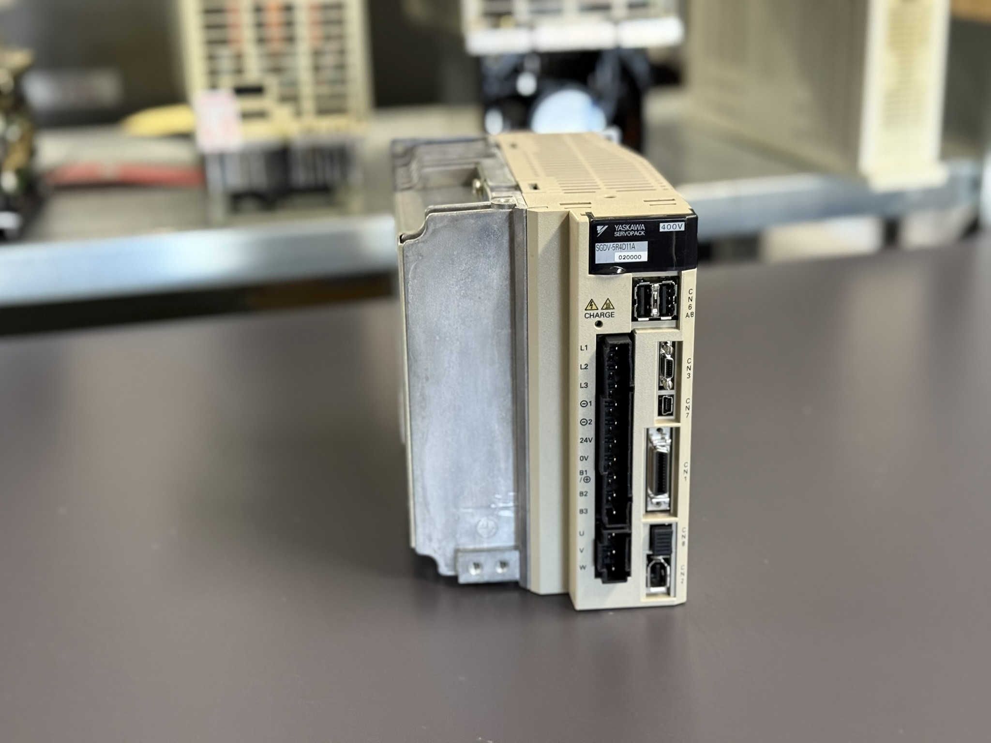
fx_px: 1374
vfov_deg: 30.3
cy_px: 372
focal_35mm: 48
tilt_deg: -20.4
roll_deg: +0.5
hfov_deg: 39.7
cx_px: 496
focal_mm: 6.76
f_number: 1.78
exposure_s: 1/50
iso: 250
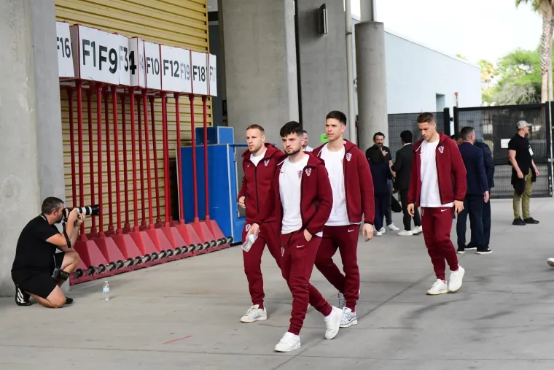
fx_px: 1200
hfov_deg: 26.0
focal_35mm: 78
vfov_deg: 17.5
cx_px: 277
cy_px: 185
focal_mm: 52
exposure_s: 1/8000
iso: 3200
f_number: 3.2
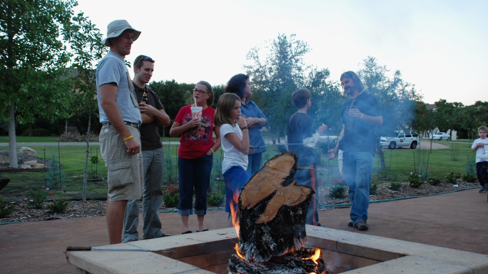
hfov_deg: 52.8
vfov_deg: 31.2
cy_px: 148
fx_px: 492
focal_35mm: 38
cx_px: 243
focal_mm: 24
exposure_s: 1/30
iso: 400
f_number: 4
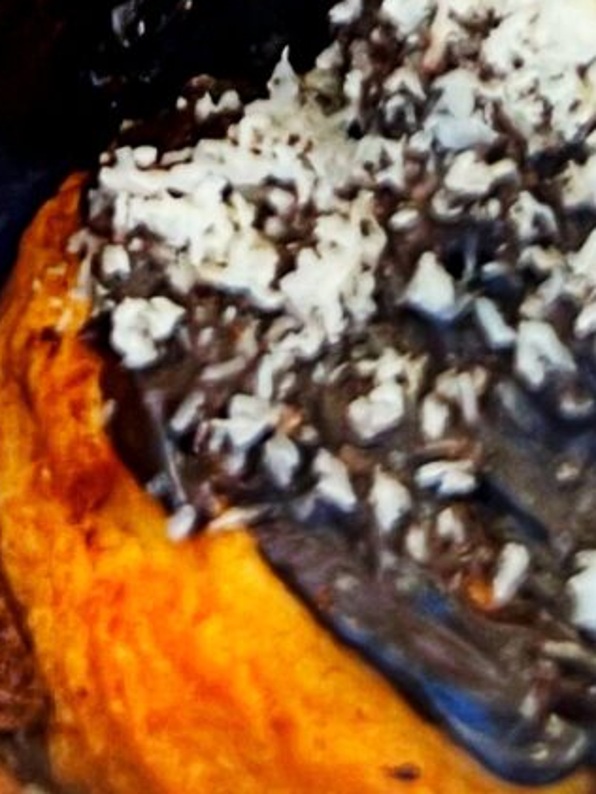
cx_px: 92
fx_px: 3625
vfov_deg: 11.2
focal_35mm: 158
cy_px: -835
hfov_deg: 9.4
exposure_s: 1/50
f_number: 1.5
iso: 80
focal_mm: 5.7
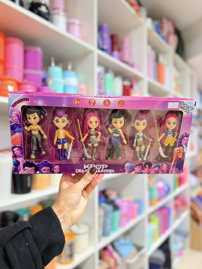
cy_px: 134
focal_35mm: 24
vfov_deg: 71.6
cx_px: 101
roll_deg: +0.1
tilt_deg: -0.5
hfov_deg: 56.8
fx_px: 187
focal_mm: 6.76
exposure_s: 1/50
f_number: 1.78
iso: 500
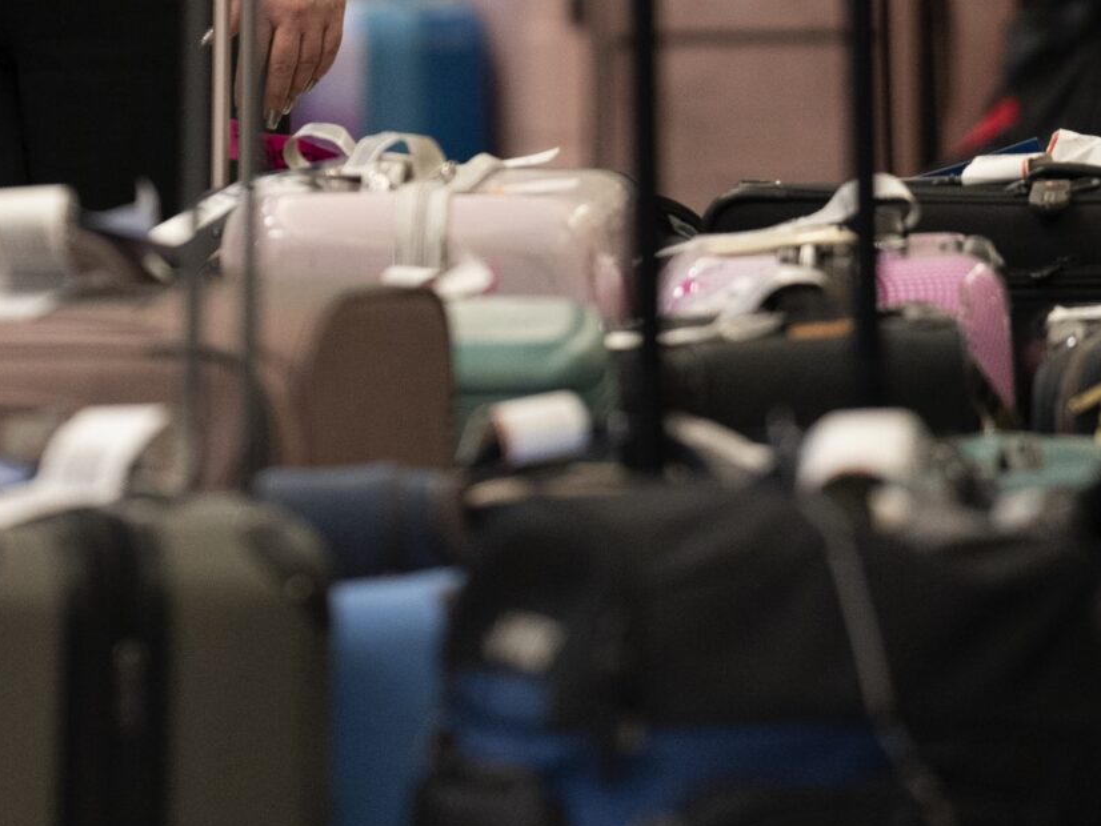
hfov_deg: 3.3
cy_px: -153
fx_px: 18962
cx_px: 397
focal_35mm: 596
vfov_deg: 2.5
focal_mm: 200
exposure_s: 1/250
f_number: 2.8
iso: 1600
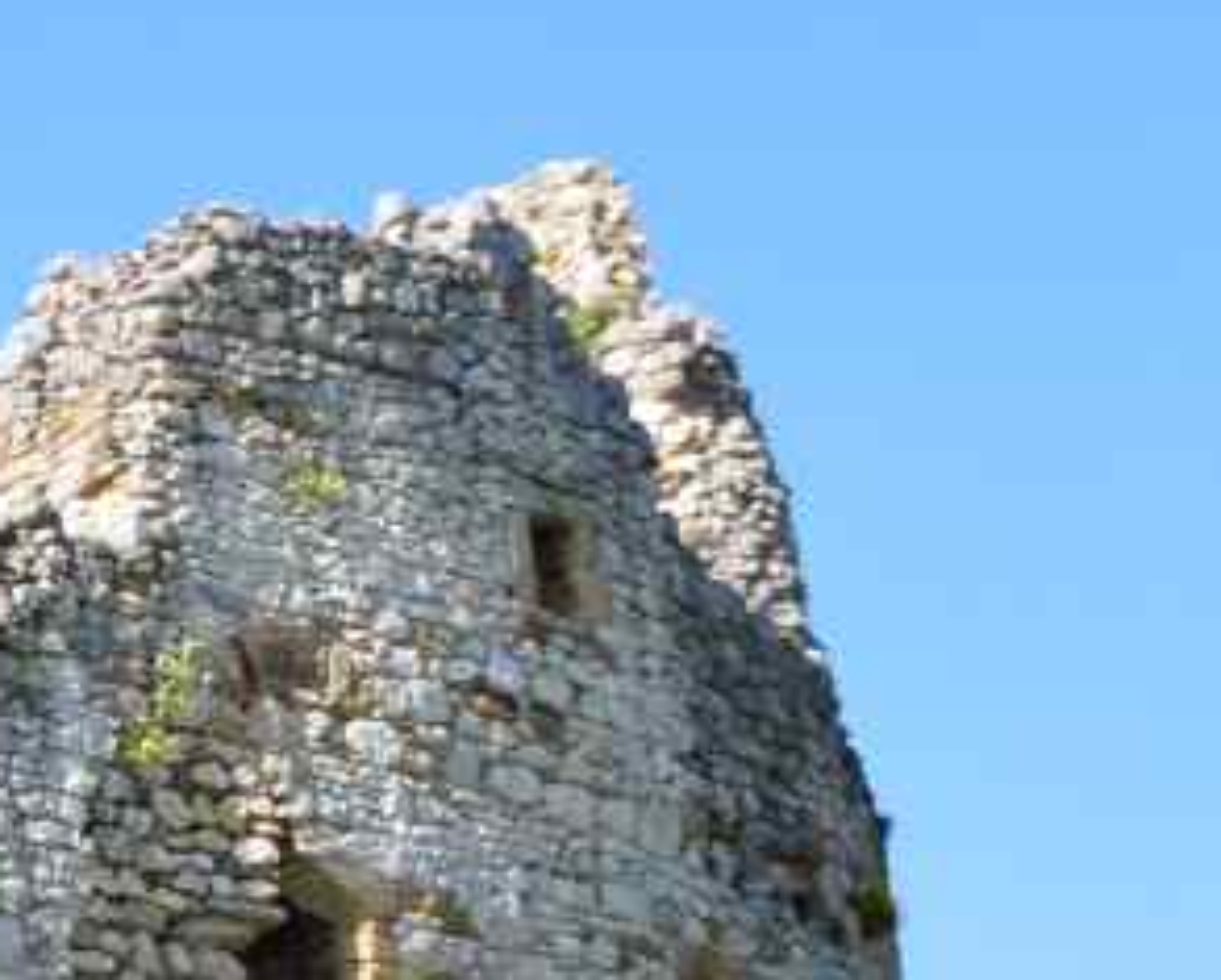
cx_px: -1188
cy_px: 755
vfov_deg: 8.7
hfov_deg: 10.1
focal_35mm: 178
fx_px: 6440
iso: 200
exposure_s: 1/200
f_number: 10
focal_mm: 29
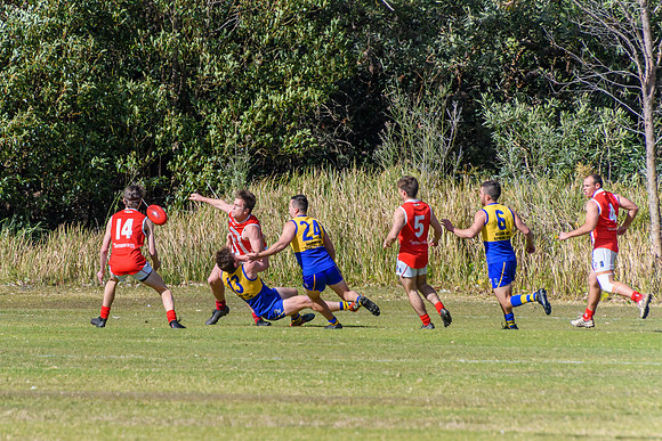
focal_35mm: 604
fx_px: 11112
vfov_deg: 2.3
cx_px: 218
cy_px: 252
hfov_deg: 3.4
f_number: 8
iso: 800
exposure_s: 1/2000
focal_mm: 300
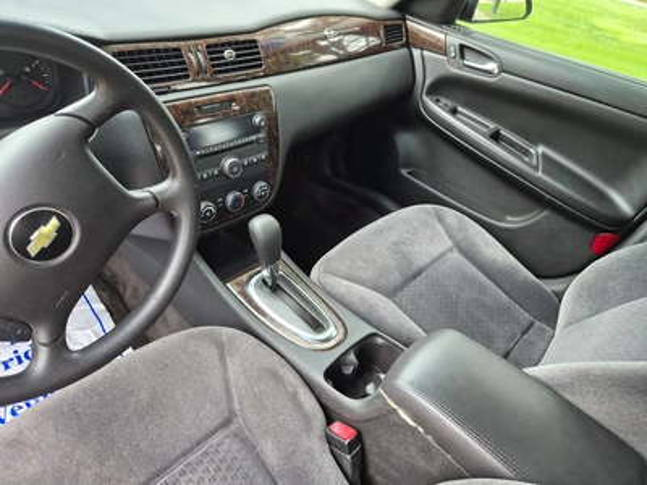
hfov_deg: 73.9
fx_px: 430
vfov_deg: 58.9
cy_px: 242
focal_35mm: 23
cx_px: 324
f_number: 1.8
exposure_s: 1/100
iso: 160
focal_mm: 5.4
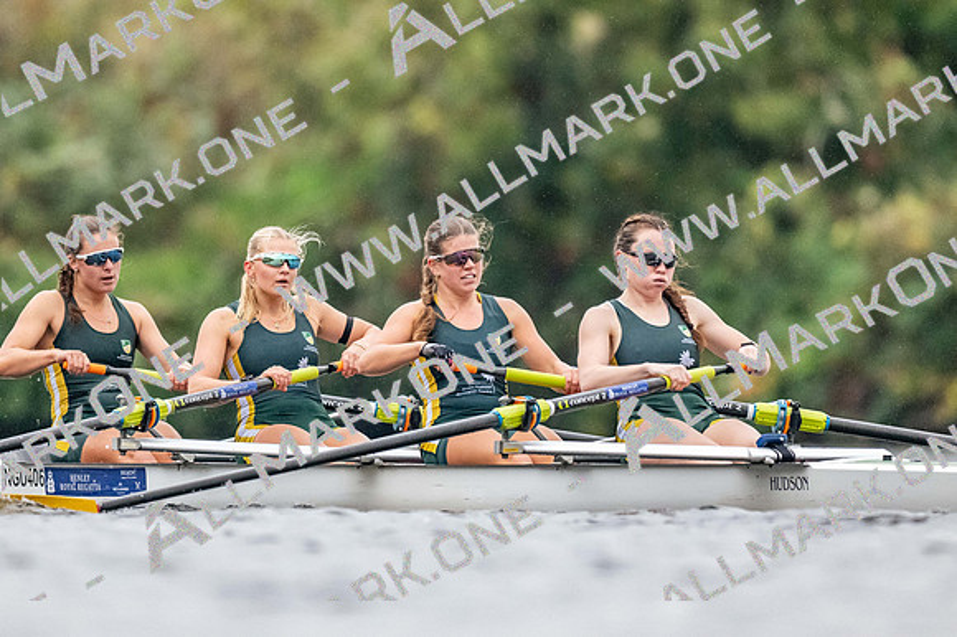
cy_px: 318
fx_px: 23910
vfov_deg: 1.5
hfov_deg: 2.3
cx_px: 478
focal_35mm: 900
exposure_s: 1/2500
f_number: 4
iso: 4000
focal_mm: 600
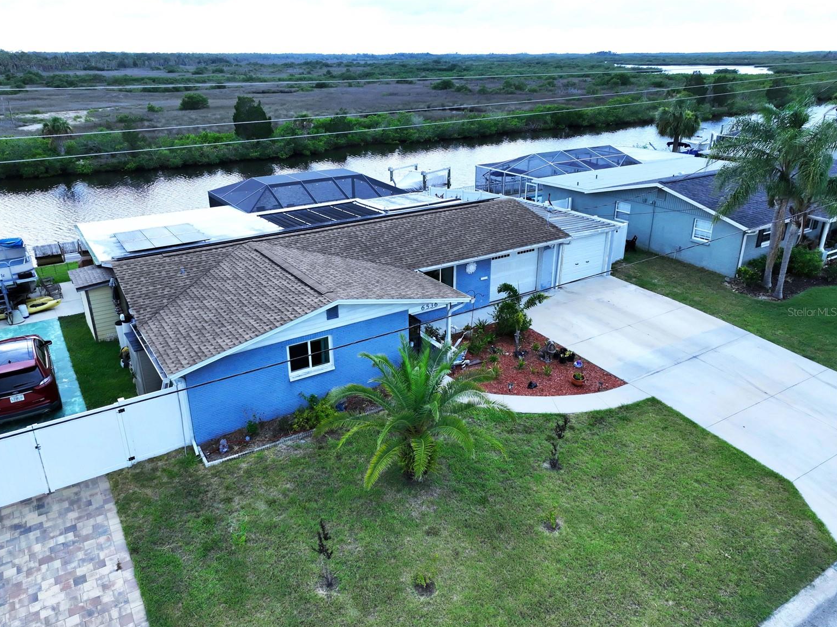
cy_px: 312
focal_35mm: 25
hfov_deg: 69.4
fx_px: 604
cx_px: 403
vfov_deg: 54.9
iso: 400
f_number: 3.2
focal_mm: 12.29
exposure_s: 1/320
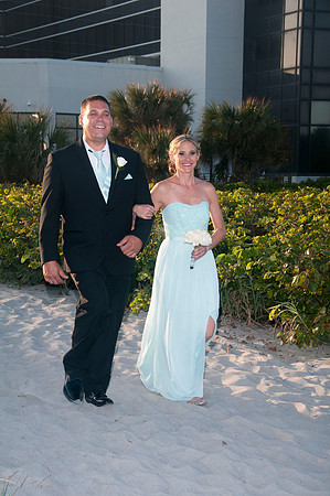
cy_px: 248
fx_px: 1137
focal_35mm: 82
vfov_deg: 24.6
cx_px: 165
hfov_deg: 16.5
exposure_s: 1/250
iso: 100
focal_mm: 55
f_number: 8
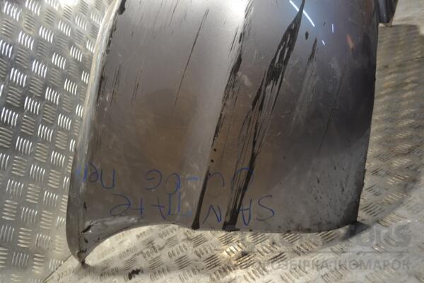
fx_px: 424
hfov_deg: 53.1
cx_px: 212
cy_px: 142
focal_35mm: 36
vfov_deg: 36.9
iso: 200
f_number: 4
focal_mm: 24
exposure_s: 1/30
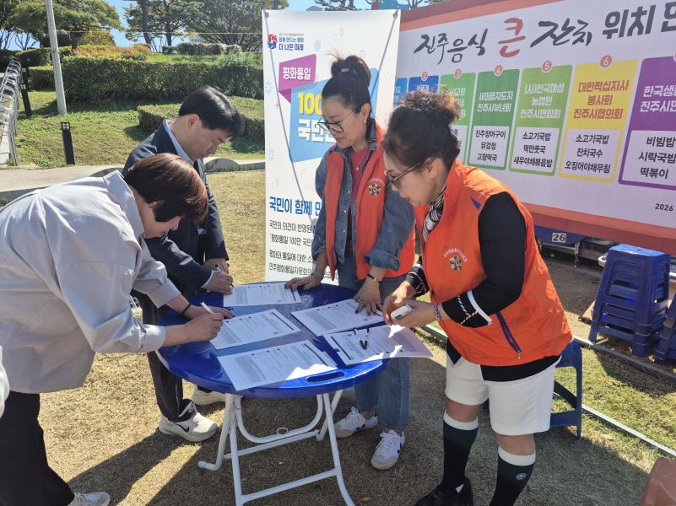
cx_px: 338
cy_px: 253
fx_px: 449
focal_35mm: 23
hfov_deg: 73.9
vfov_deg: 58.8
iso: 25
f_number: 1.8
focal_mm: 5.4
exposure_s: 1/1176
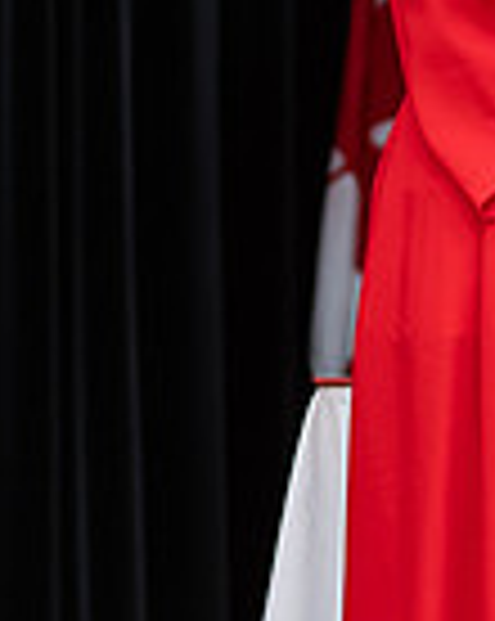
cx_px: 472
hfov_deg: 3.5
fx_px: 8204
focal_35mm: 447
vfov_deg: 4.3
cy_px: 143
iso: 1000
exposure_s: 1/200
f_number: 2.8
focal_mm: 85
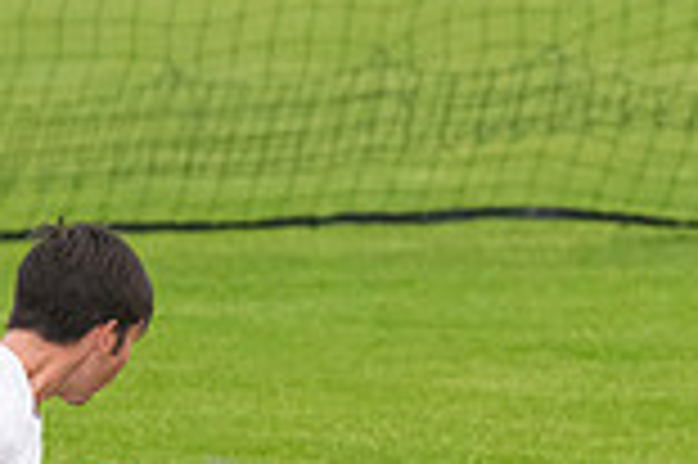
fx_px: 21789
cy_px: -14
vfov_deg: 1.2
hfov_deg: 1.8
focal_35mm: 1125
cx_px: 977
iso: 2500
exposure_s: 1/2000
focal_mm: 200
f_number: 4.5
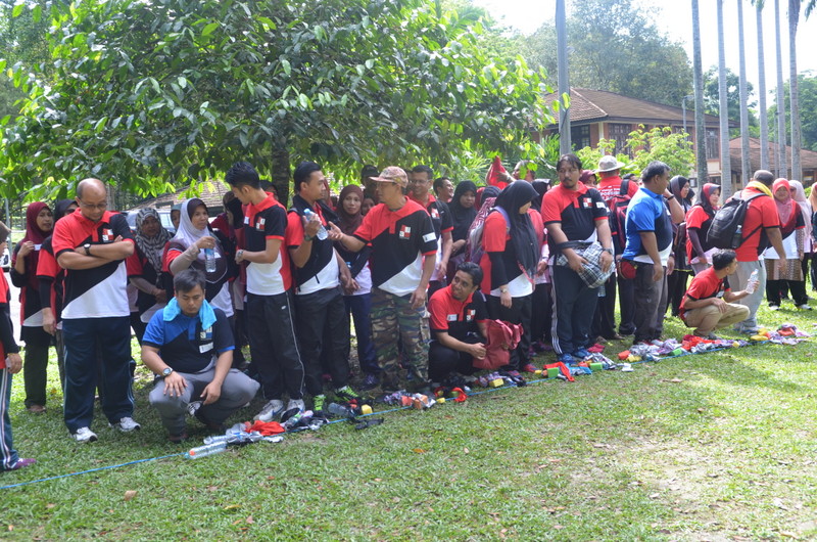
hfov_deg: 57.3
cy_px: 271
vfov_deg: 39.8
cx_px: 408
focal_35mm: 33
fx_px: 747
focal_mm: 22
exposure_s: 1/125
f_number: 5
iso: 250
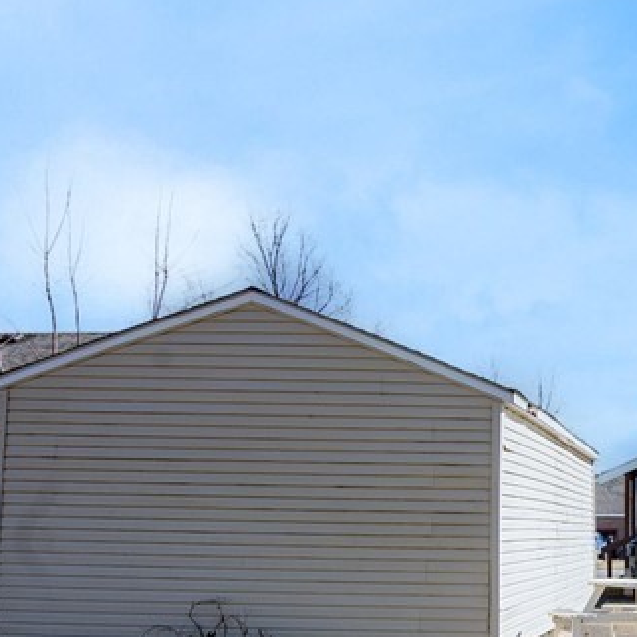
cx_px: 723
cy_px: 505
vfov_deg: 35.7
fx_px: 958
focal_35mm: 46
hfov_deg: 31.9
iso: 100
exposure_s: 1/400
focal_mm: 16
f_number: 7.1
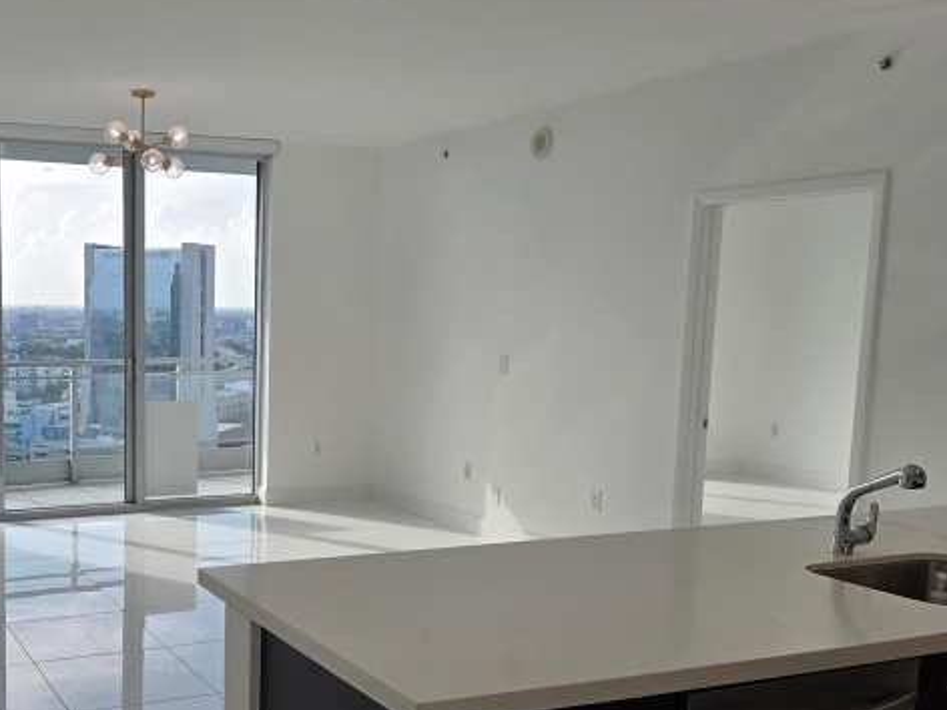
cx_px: 193
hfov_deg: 45.5
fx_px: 1067
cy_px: 427
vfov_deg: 36.7
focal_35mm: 39
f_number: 1.8
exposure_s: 1/694
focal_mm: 5.4
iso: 25
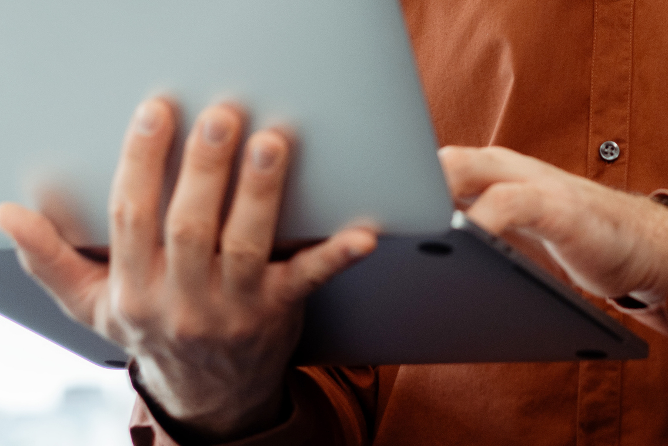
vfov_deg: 7.3
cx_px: 698
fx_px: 3471
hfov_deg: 10.9
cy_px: -138
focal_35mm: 187
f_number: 2.8
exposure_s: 1/160
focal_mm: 55
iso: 500
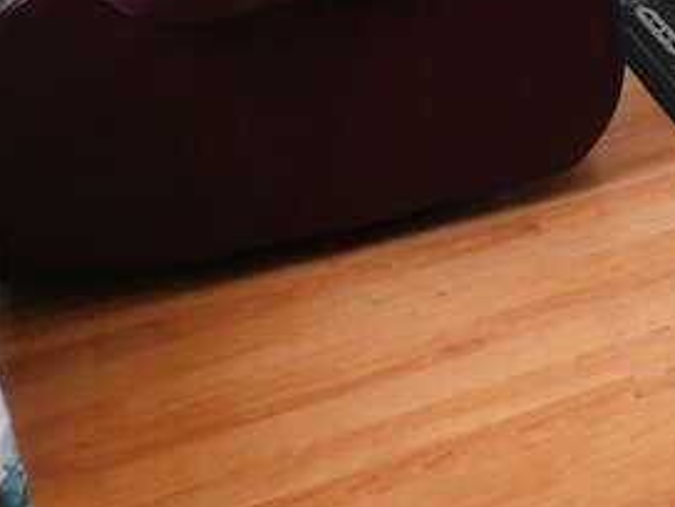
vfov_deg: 17.4
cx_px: 913
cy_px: -257
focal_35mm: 76
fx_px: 1482
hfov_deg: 22.5
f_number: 3
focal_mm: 4
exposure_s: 1/30
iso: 400
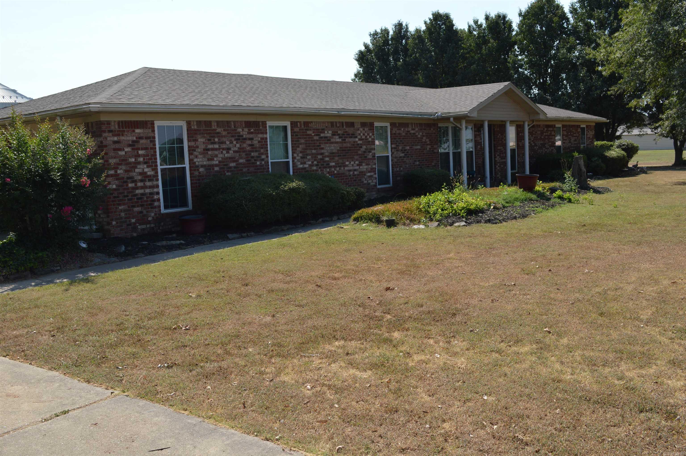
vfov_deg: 36.8
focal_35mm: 36
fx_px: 685
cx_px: 343
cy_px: 228
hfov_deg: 53.2
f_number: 9
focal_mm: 24
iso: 100
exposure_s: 1/200
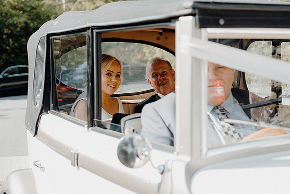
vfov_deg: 17.5
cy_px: 97
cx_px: 145
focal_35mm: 78
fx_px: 629
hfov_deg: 26.0
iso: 125
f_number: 3.5
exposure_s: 1/320
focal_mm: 52
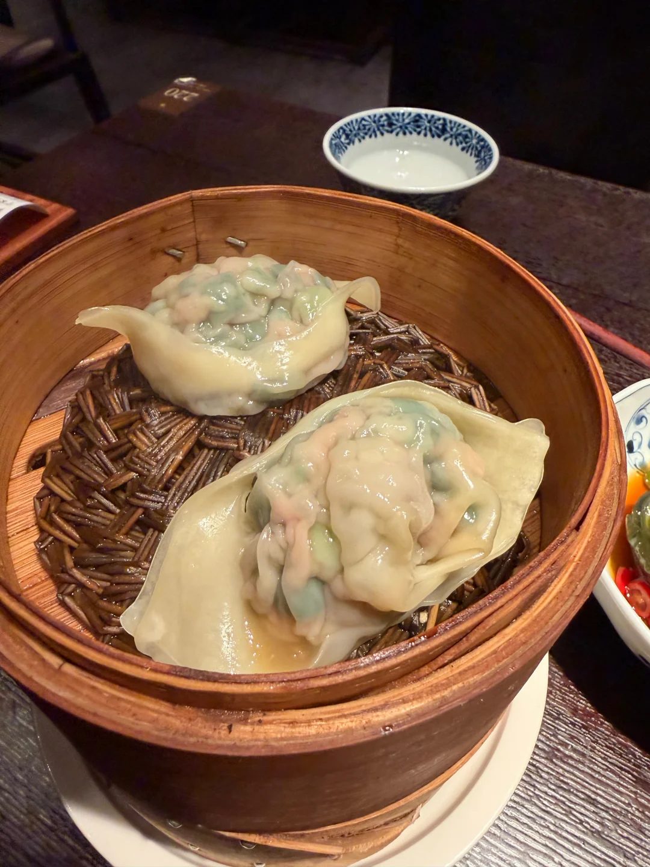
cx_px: 325
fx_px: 601
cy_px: 434
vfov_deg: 71.6
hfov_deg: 56.8
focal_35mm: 24
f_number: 2.2
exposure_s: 1/50
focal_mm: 2.22
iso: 320
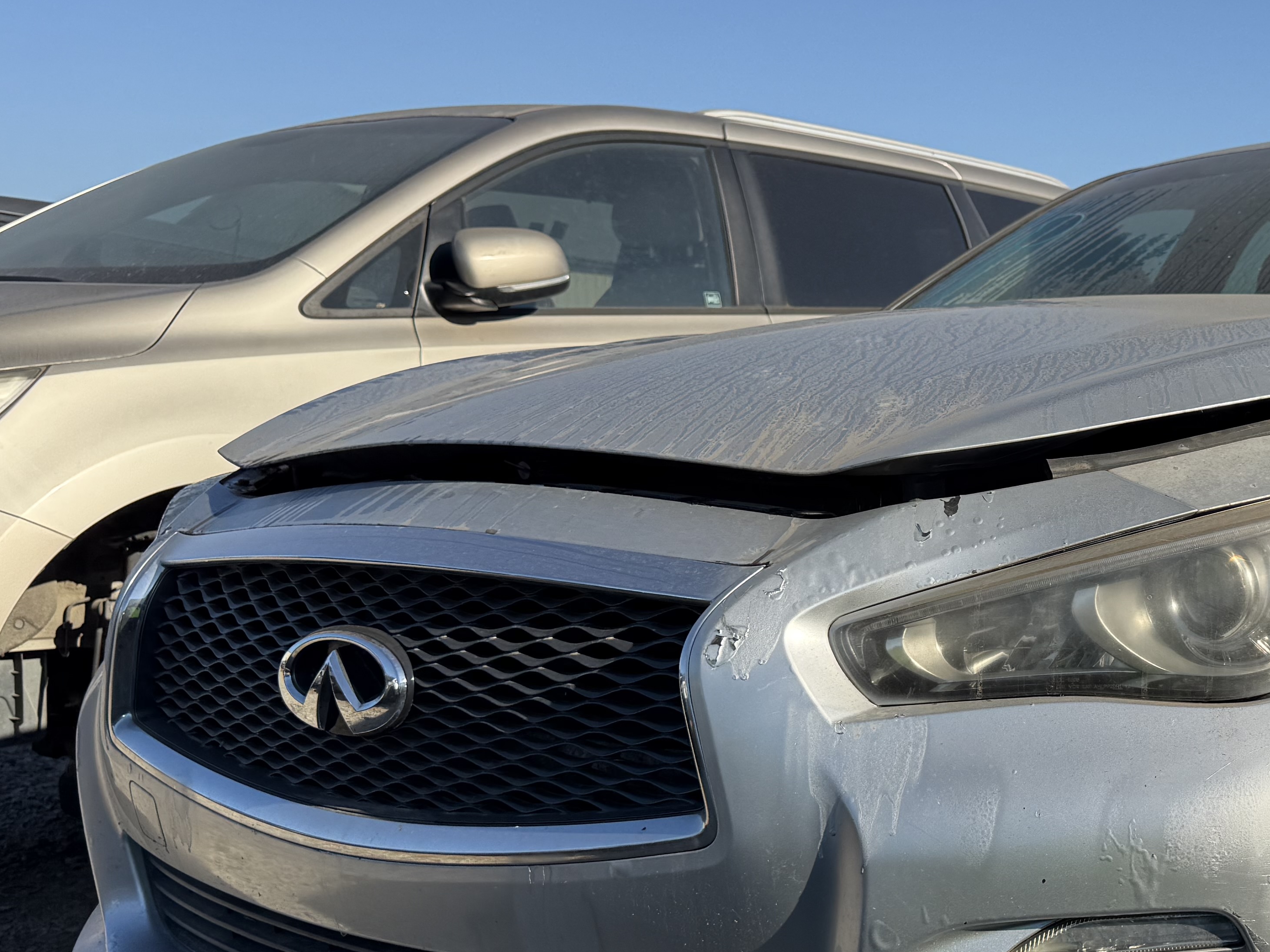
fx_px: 1724
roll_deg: -0.8
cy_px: 490
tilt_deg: -0.9
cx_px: 1139
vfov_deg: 30.9
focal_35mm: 47
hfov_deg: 37.8
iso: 80
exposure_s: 1/4167
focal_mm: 6.76
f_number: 1.78
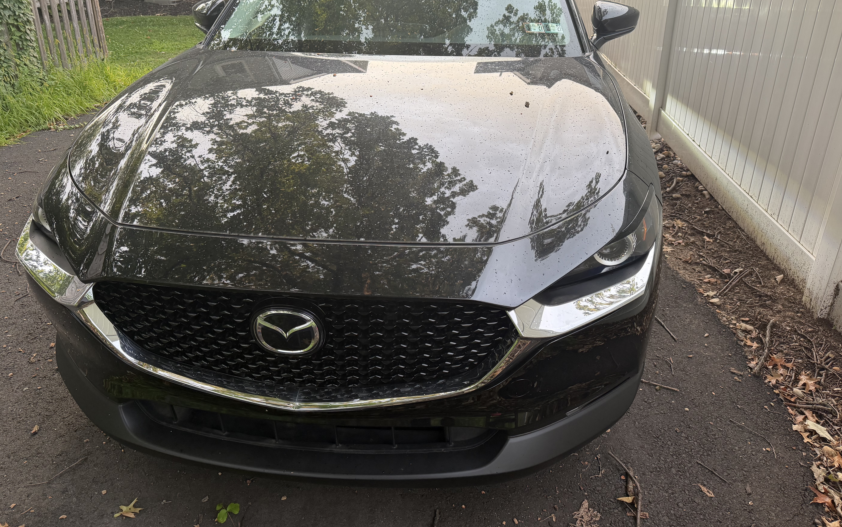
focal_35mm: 26
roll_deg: -0.2
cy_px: 227
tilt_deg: -26.0
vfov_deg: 47.5
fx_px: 597
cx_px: 414
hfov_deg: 70.4
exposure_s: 1/121
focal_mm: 6.76
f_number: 1.78
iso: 200
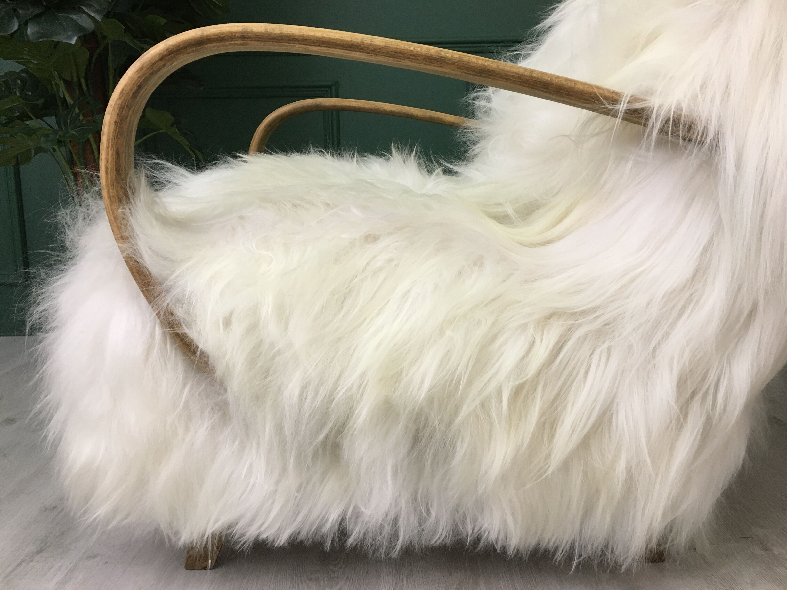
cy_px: 295
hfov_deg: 61.7
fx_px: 659
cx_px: 394
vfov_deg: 48.2
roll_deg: +0.4
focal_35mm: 29
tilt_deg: -8.3
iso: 125
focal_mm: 4.15
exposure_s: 1/33
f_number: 2.2
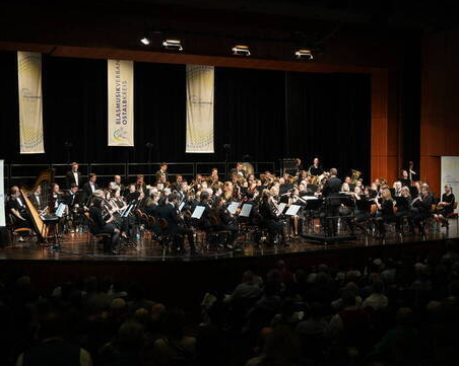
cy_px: 184
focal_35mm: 56
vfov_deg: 27.1
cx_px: 261
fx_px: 760
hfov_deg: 33.5
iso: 640
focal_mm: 49
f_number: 4
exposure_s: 1/50
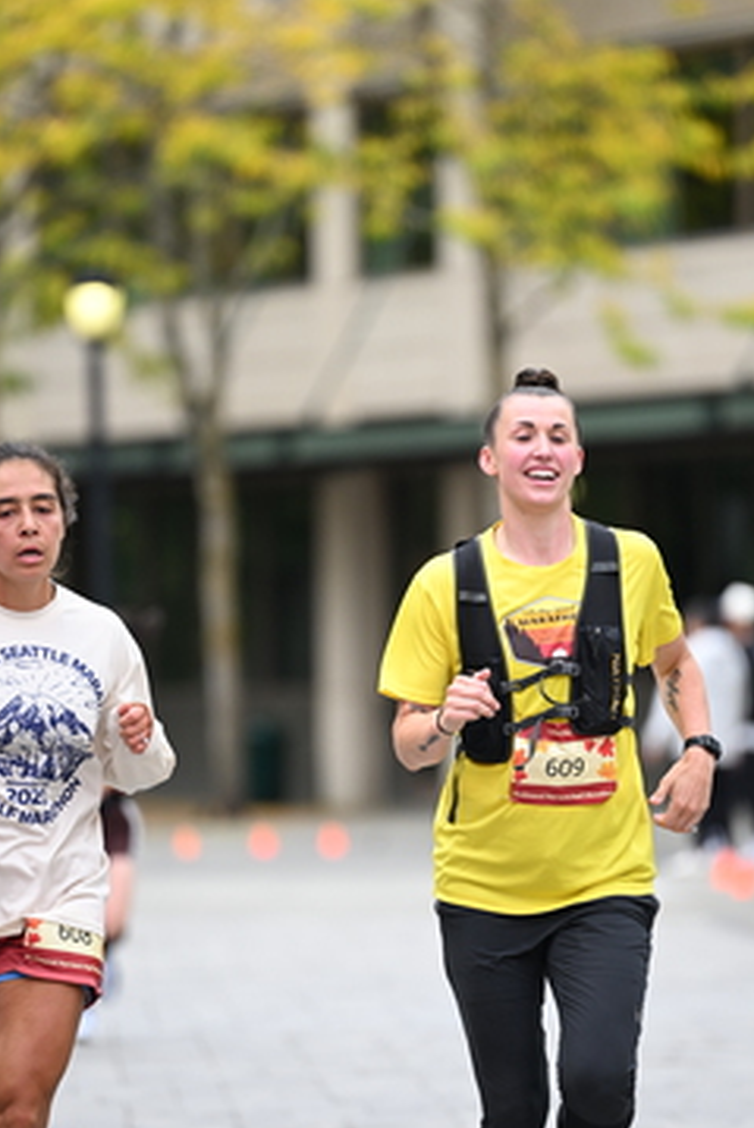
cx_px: 419
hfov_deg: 4.5
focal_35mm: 306
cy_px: 650
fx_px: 9594
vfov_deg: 6.7
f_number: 2.8
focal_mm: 200
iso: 640
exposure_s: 1/2000
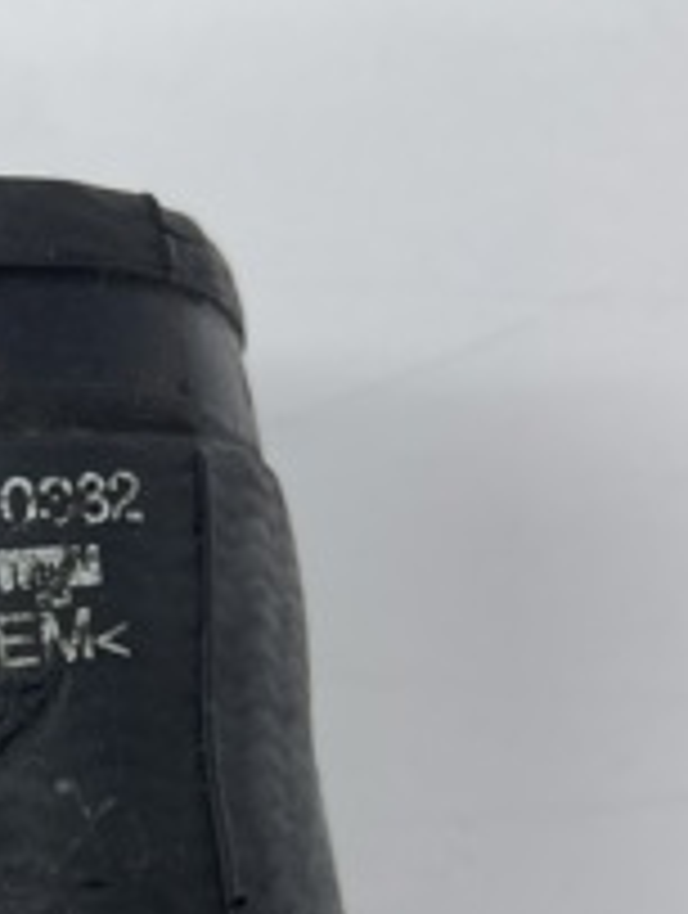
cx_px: -81
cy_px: 657
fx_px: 1559
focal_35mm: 59
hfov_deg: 23.3
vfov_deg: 32.2
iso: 32
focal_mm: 5.1
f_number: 1.6
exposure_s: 1/248
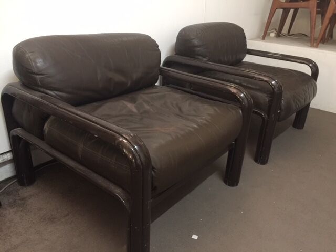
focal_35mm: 29
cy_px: 126
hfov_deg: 61.7
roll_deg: -4.0
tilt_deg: -25.0
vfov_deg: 48.2
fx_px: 281
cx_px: 168
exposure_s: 1/8
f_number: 2.2
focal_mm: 4.15
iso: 160
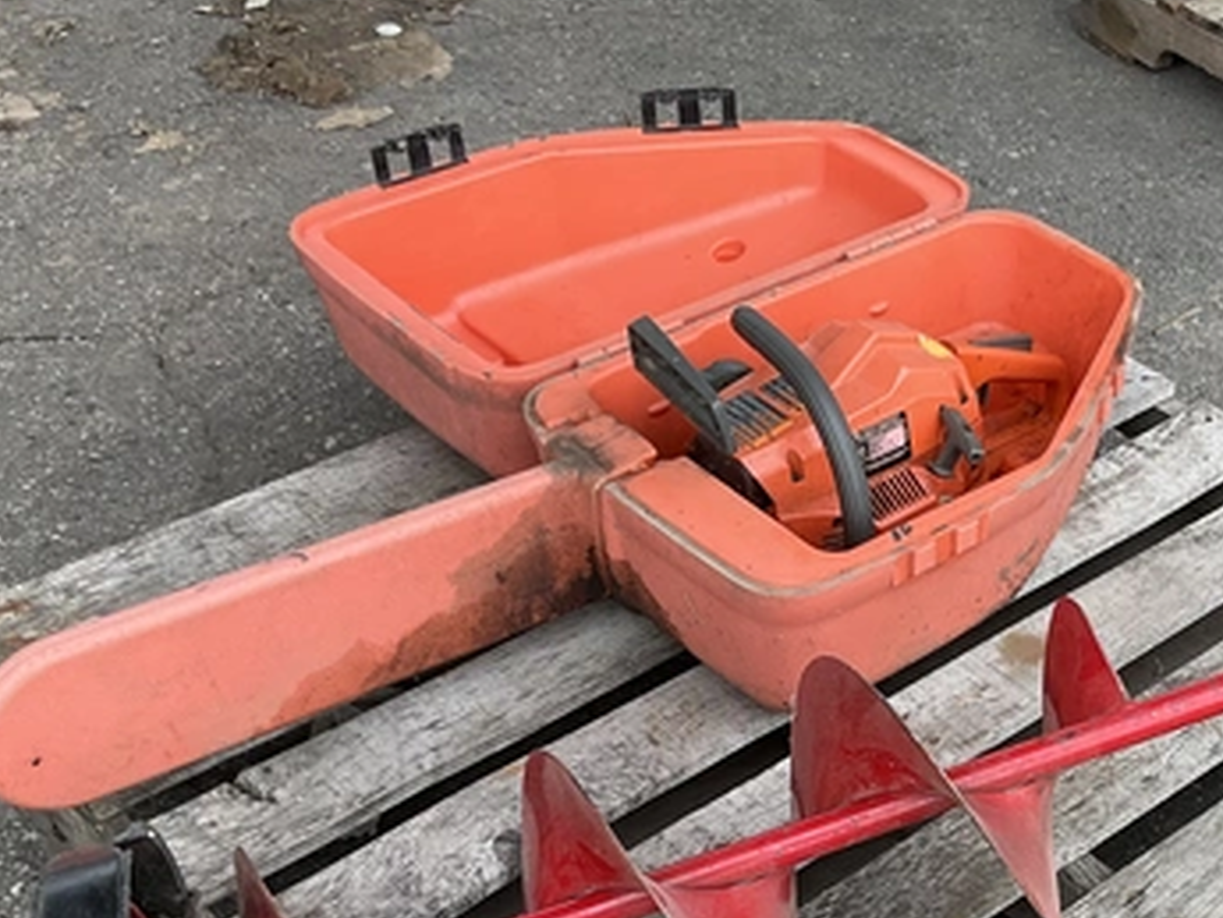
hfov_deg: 29.8
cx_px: 1035
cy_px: 601
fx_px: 2227
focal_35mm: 63
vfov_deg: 23.2
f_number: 1.8
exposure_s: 1/240
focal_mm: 3
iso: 20
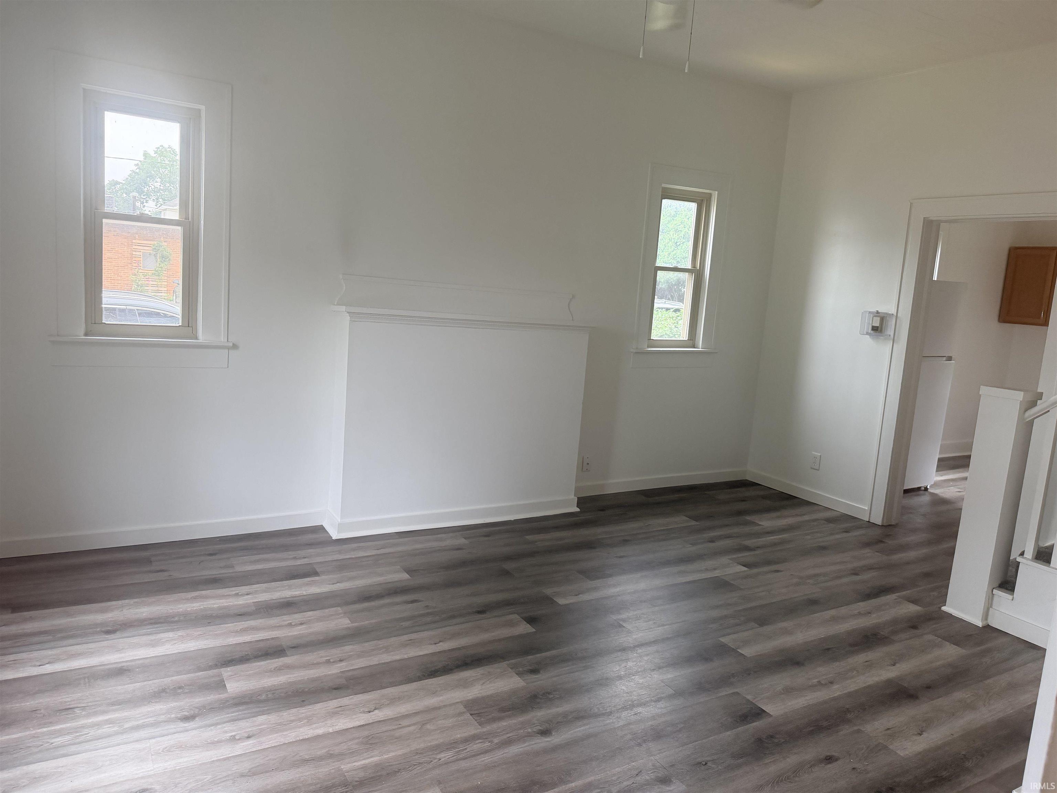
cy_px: 396
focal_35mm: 24
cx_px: 528
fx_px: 733
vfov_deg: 56.8
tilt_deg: -8.2
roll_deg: -3.5
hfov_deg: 71.6
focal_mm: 6.76
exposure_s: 1/120
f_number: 1.78
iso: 200
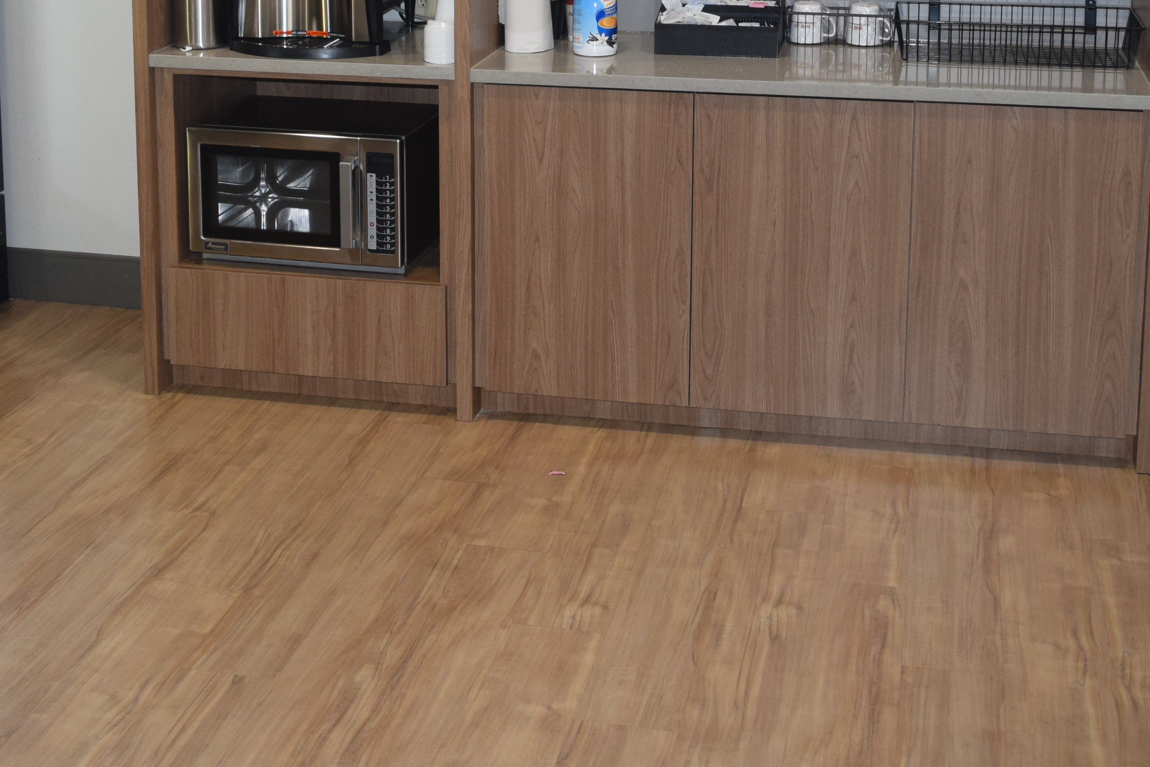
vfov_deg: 23.5
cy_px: -11
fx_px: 1757
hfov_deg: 36.2
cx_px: 509
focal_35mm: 55
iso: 800
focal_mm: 18
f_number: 4.5
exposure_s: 1/80
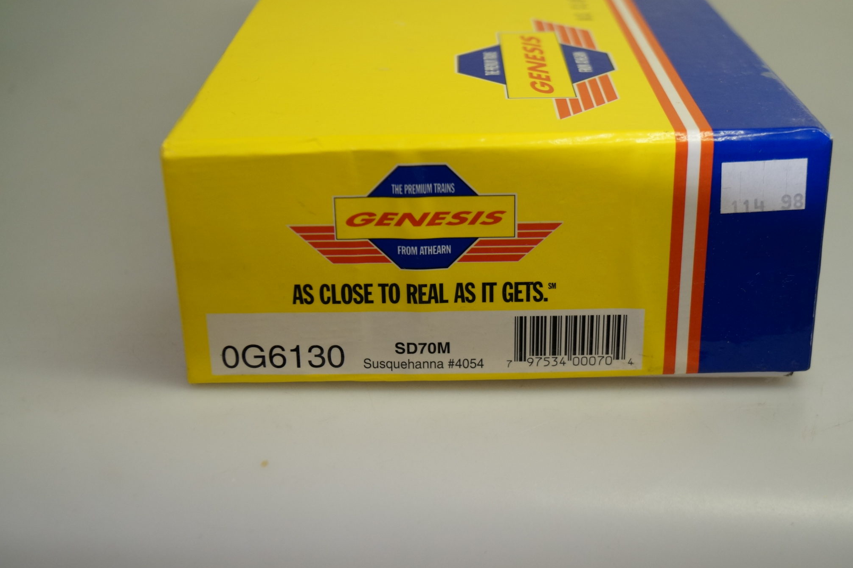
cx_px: 434
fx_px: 1268
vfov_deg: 25.3
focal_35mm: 54
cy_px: 288
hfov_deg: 37.2
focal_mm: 35
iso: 640
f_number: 5
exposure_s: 1/160
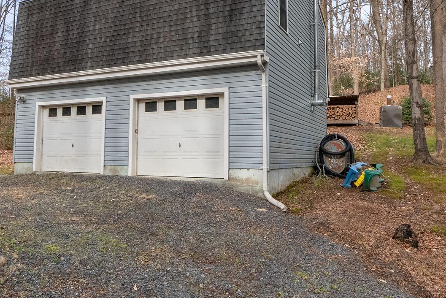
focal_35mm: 31
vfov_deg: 42.1
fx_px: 384
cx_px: 179
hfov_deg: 59.8
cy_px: 112
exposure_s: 1/1600
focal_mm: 16
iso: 800
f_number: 8
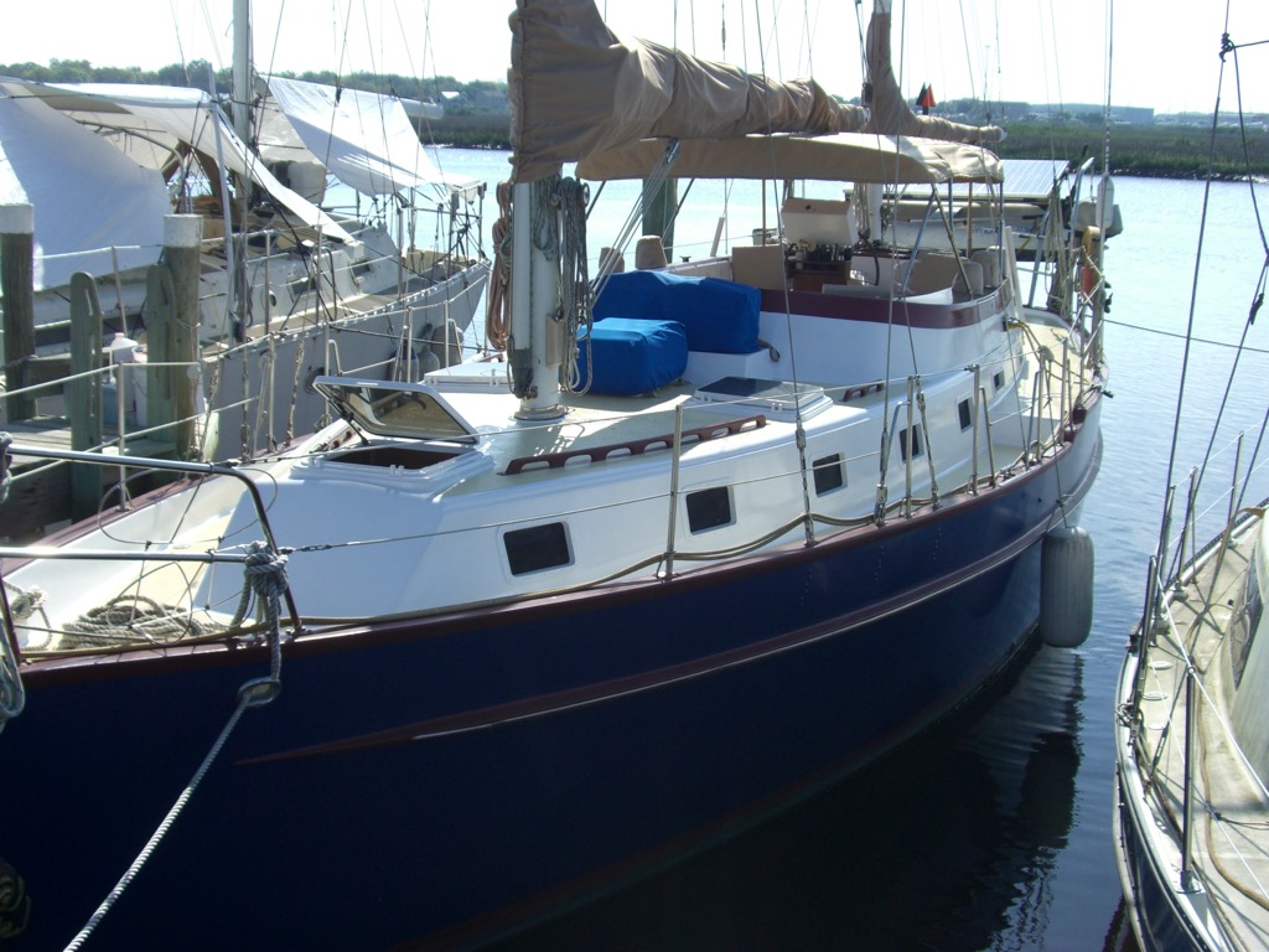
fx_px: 1686
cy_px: 476
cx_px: 634
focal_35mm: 46
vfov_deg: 31.5
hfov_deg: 41.2
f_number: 6.2
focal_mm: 9.6
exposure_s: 1/250
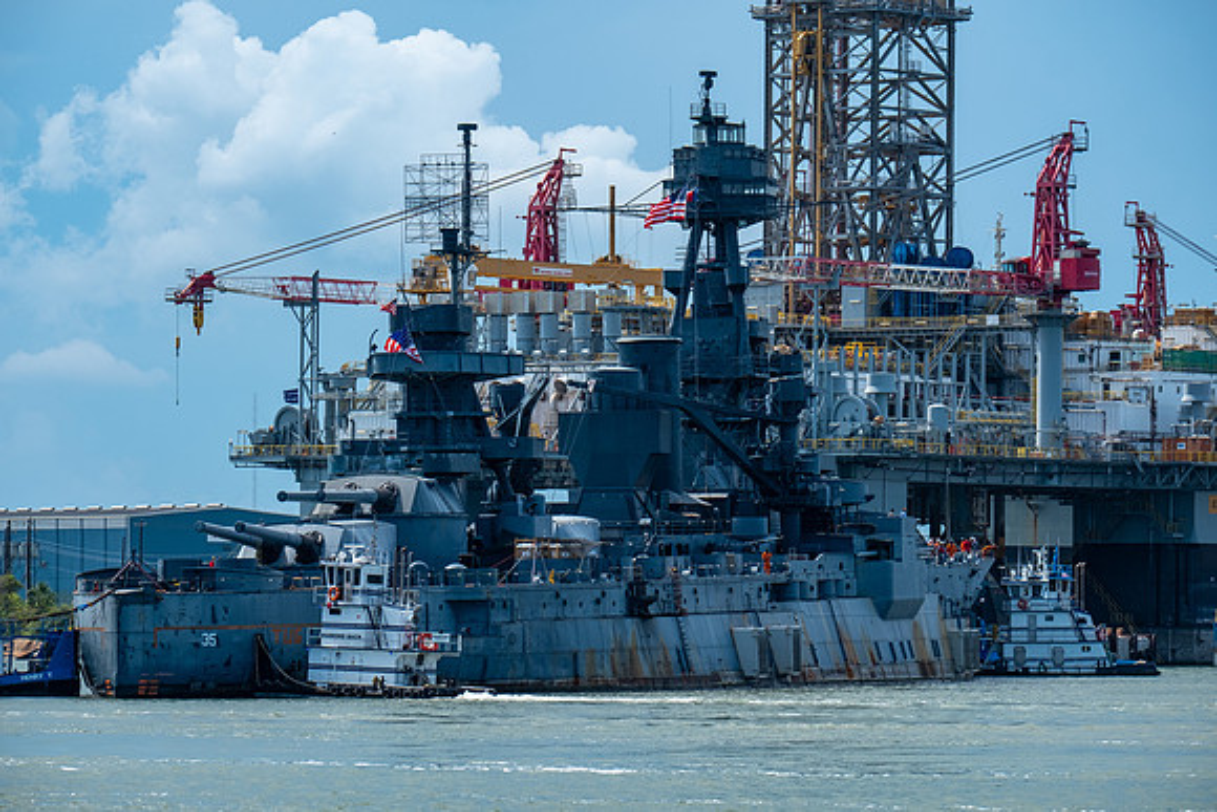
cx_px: 608
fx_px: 5883
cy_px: 406
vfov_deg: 7.9
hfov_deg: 11.8
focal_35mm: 174
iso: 200
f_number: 7.1
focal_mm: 115.9
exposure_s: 1/500
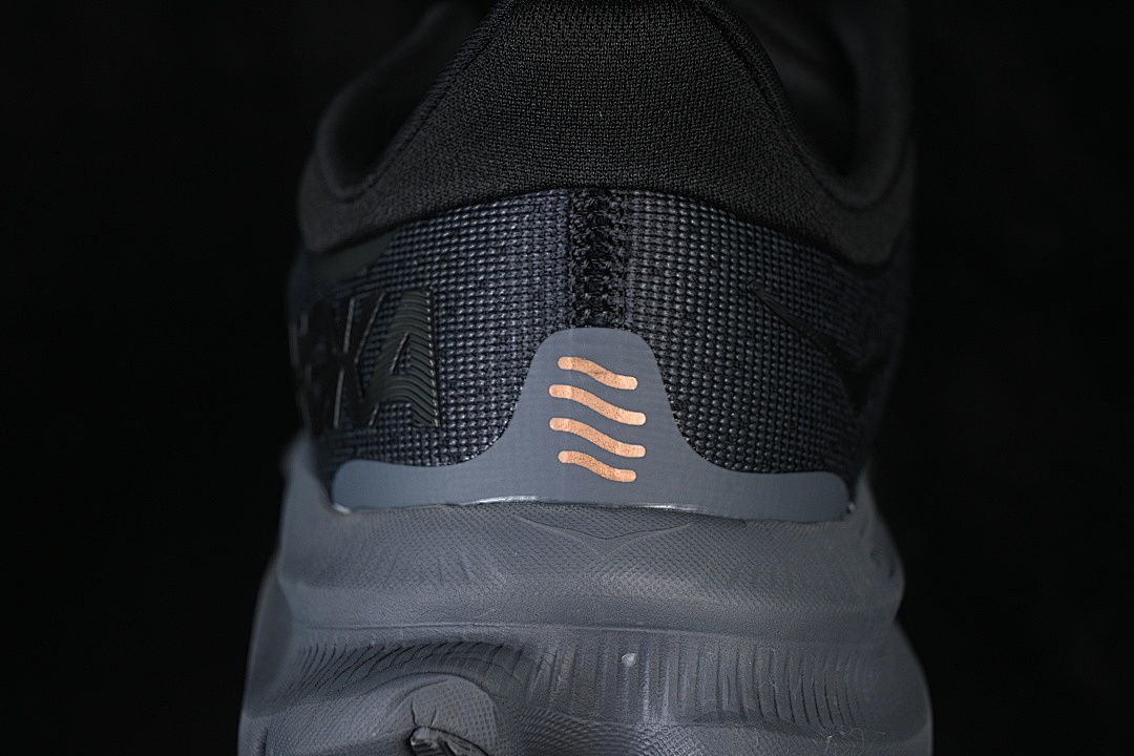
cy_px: 378
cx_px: 567
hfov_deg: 27.0
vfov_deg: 18.2
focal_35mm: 75
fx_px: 2362
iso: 160
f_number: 6.3
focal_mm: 50
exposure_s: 1/50
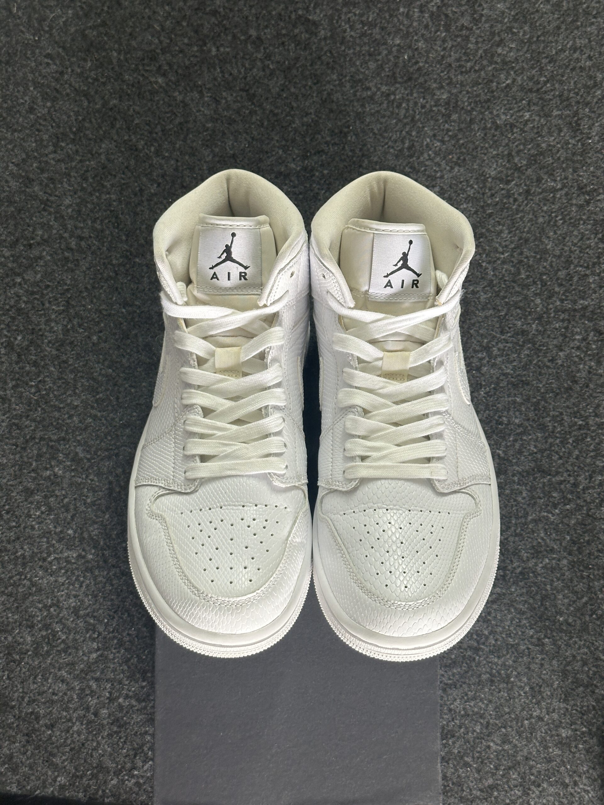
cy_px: 402
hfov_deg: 30.3
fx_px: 1117
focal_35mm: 48
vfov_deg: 39.7
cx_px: 302
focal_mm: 6.86
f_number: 1.78
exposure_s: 1/50
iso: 100
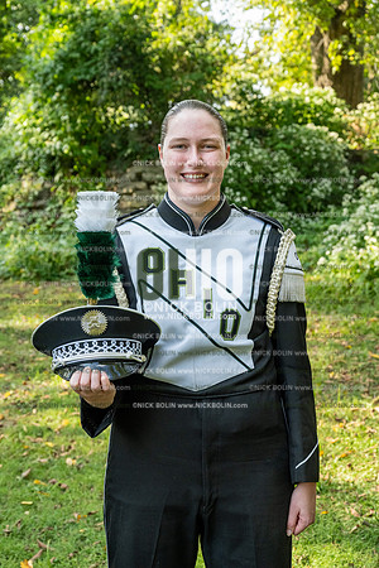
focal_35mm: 52
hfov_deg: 26.0
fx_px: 821
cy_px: 284
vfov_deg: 38.2
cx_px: 190
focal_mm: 52
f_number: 5.6
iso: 1250
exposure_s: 1/800
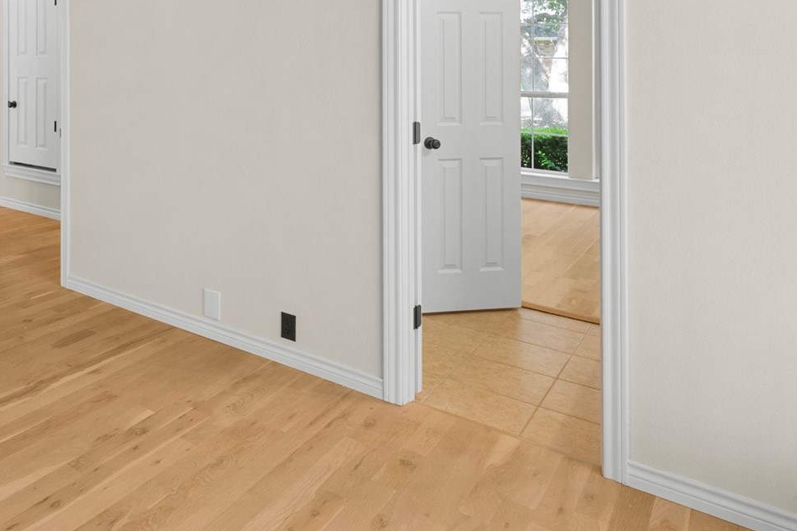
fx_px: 642
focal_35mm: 29
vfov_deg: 40.9
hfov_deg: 55.2
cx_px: 79
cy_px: 38
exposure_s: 2
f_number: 8
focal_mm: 13
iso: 250
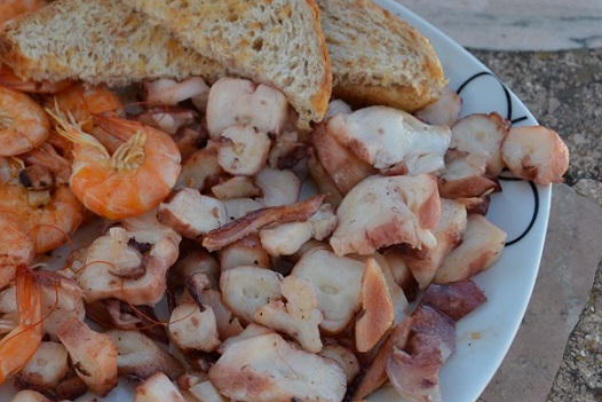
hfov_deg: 21.1
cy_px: 173
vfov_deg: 14.3
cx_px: 169
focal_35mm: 96
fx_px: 1606
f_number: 5.6
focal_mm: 38
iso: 200
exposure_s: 1/125
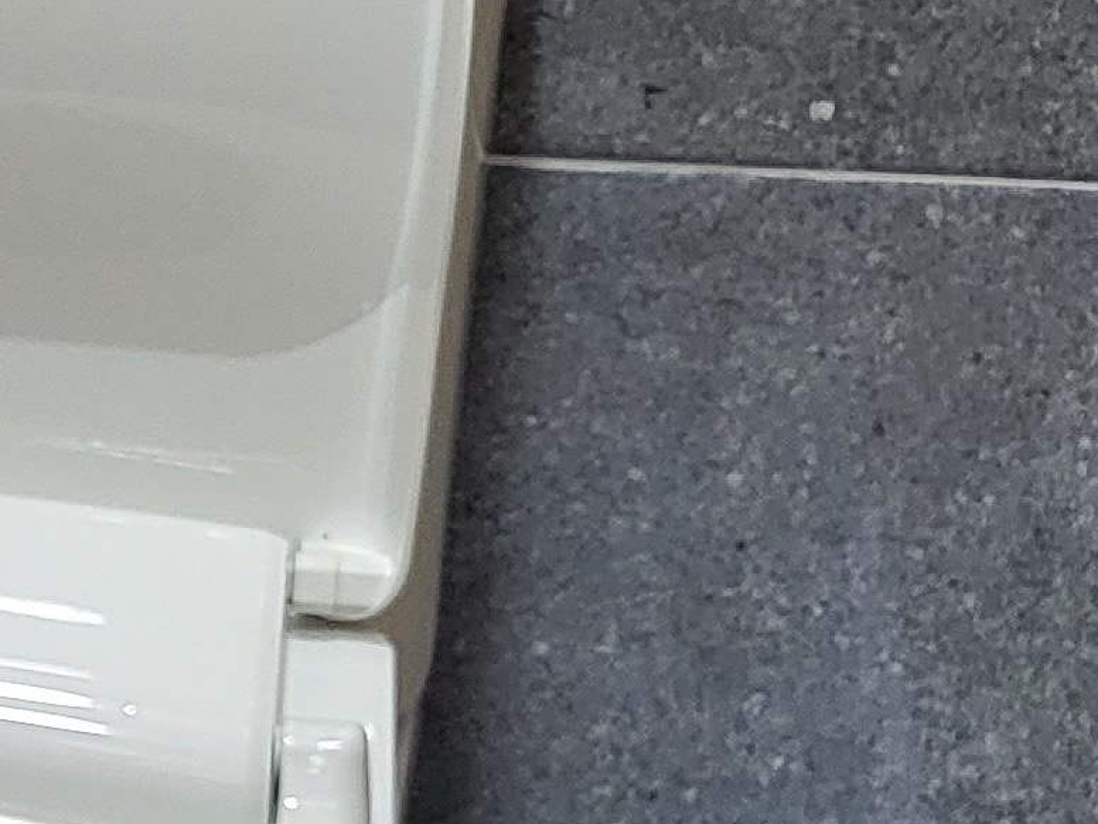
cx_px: -1143
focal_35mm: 134
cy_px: 477
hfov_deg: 12.7
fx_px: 4250
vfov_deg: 11.1
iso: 200
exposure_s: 1/120
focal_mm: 4.25
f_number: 1.8
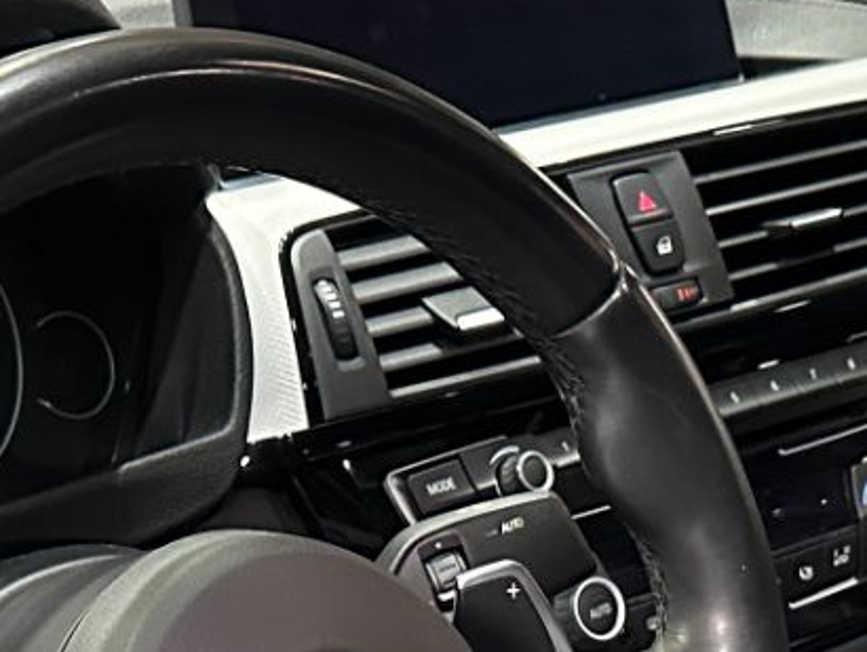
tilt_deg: -32.1
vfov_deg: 12.1
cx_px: 669
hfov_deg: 17.4
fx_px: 2808
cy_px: 1184
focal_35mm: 112
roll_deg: +1.1
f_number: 1.78
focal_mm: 6.86
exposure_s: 1/50
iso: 800
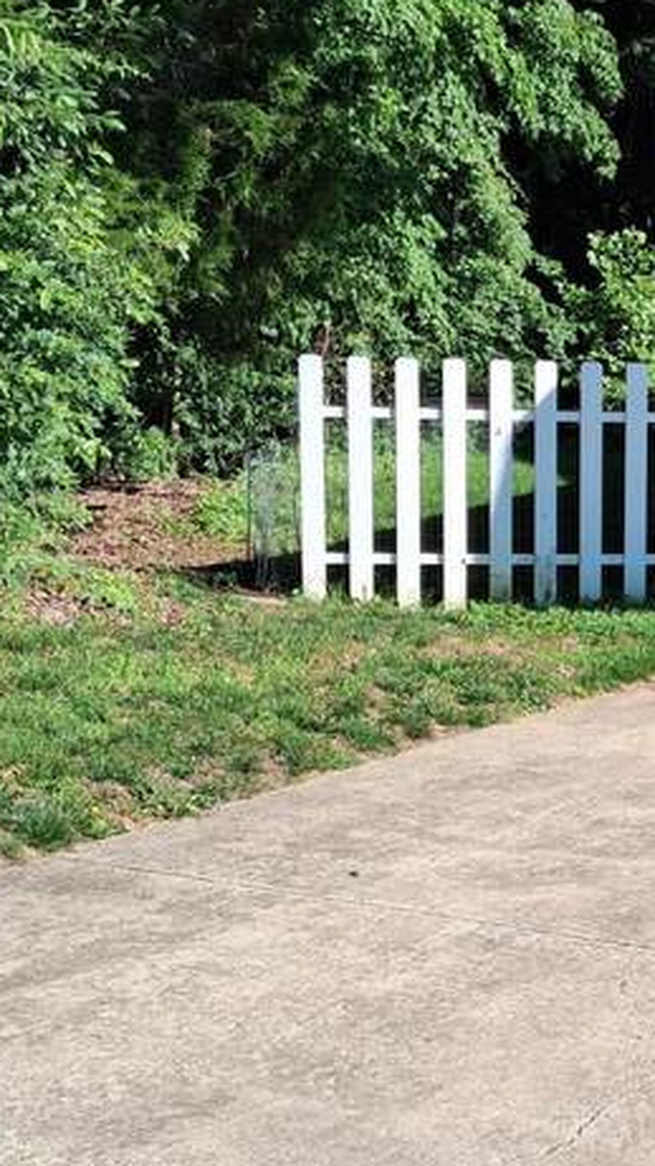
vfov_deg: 35.5
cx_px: 759
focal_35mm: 59
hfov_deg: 19.3
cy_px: 574
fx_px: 1823
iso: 25
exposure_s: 1/367
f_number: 1.8
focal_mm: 3.98
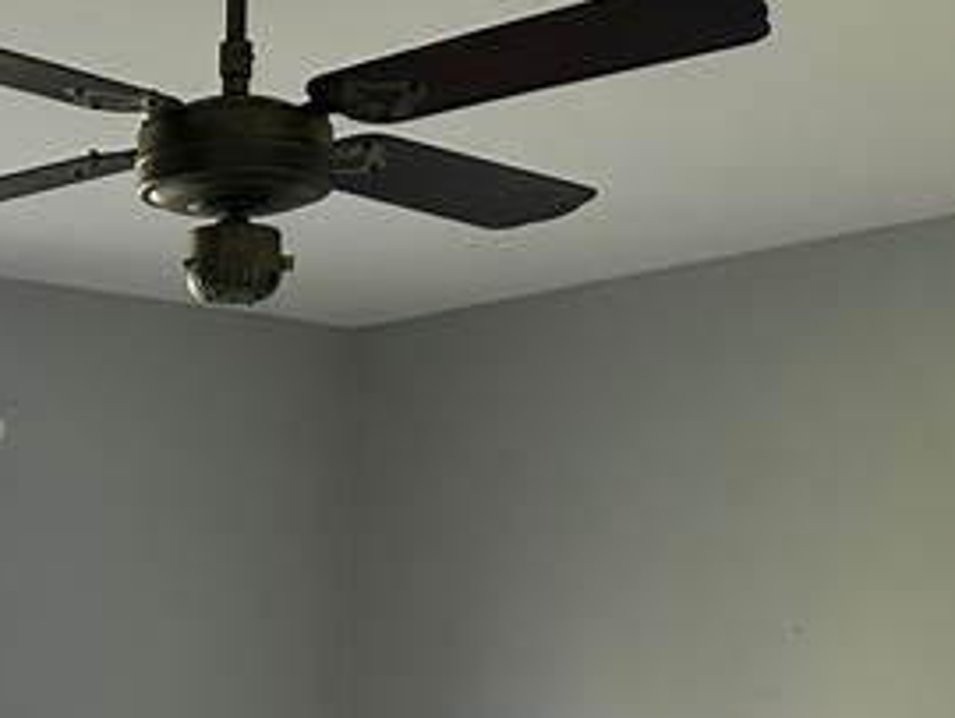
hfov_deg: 20.8
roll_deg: -0.4
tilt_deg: -4.7
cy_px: 987
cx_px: -11
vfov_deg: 15.3
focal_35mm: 91
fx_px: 2513
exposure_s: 1/121
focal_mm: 6.86
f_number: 1.78
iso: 125
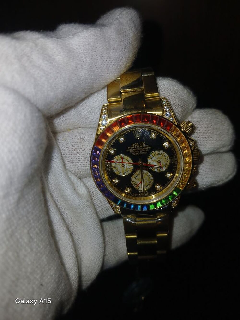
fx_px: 240
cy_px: 160
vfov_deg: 67.3
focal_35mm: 26
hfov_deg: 53.1
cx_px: 120
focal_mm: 3.98
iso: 20
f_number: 1.8
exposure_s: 1/243
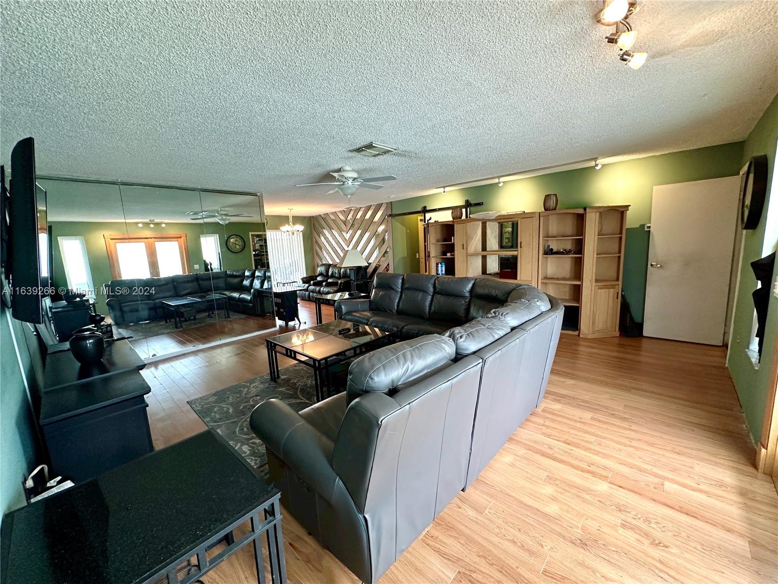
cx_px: 389
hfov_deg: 102.1
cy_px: 292
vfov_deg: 85.7
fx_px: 315
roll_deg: +3.1
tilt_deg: -8.2
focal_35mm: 14
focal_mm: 2.22
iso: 250
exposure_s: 1/60
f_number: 2.2
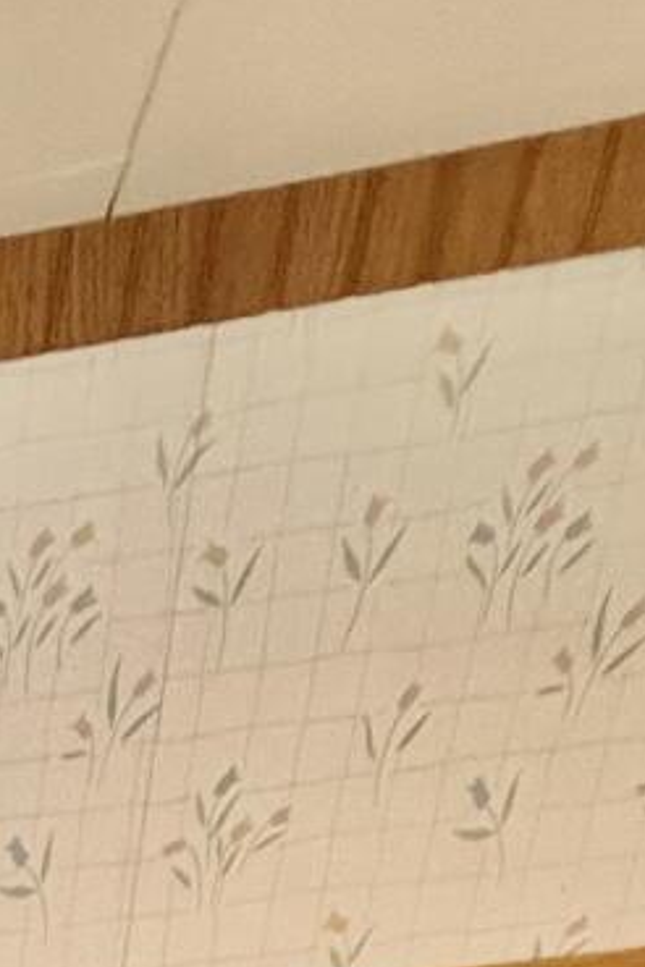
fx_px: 2123
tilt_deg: -15.8
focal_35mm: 79
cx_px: -850
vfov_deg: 14.5
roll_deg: +1.8
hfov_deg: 13.3
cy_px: 2393
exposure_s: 1/120
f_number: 2.2
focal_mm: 2.22
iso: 320
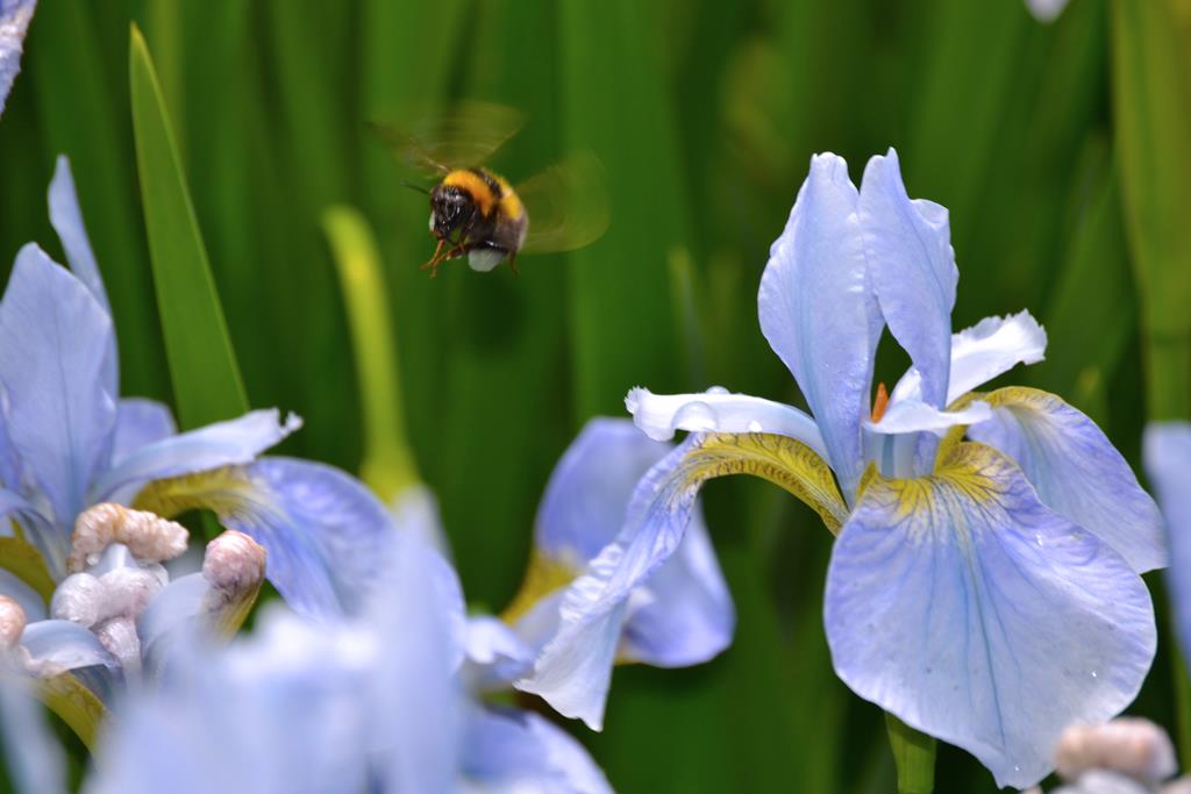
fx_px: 9926
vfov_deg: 4.6
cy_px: 397
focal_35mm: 300
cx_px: 596
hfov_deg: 6.9
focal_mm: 200
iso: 100
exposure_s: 1/160
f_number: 8
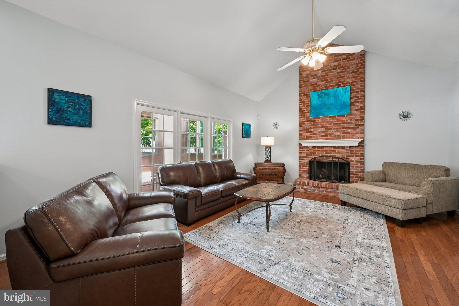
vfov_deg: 81.2
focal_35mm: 14
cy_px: 153
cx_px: 230
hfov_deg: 104.3
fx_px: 178
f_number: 11
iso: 400
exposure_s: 1/8
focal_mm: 14
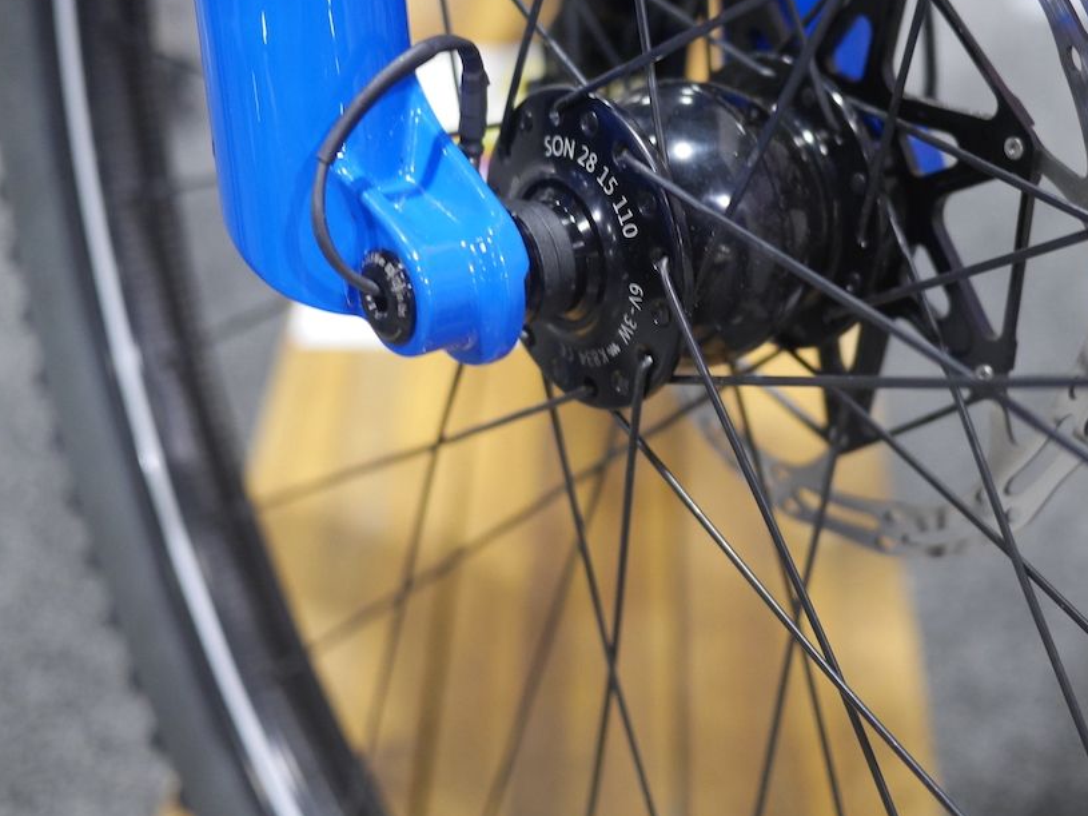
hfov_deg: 35.2
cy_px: 274
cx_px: 722
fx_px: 1697
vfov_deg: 26.9
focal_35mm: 54
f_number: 1.7
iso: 1000
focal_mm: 20
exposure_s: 1/60
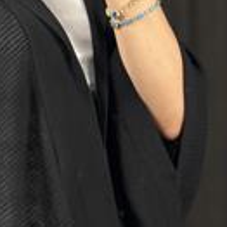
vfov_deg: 12.8
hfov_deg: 12.9
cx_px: -3
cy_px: 257
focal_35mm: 134
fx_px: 994
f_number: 1.78
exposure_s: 1/100
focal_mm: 6.86
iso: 80
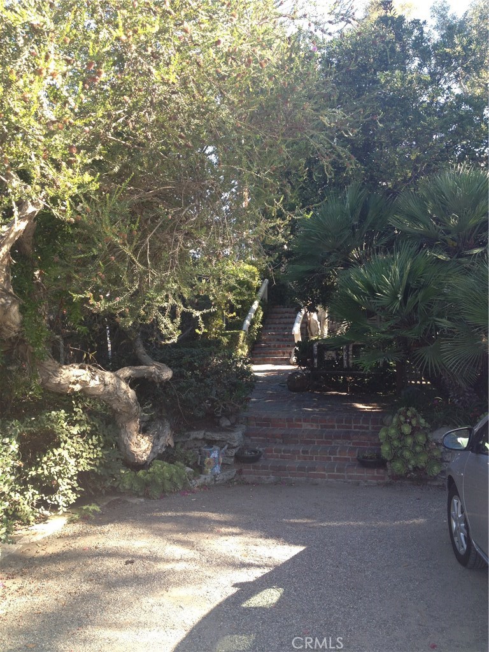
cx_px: 244
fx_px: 659
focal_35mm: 35
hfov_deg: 40.7
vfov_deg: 52.6
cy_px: 326
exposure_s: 1/174
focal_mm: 4.28
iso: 50
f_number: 2.4
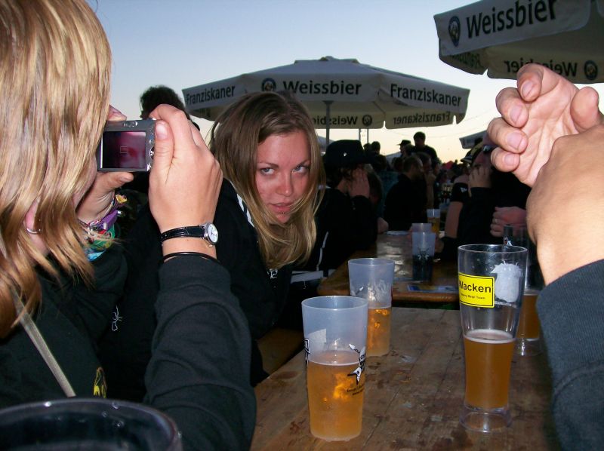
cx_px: 302
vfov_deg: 39.6
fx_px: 627
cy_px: 226
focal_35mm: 36
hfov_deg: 51.4
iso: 80
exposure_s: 1/64
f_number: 2.7
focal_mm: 6
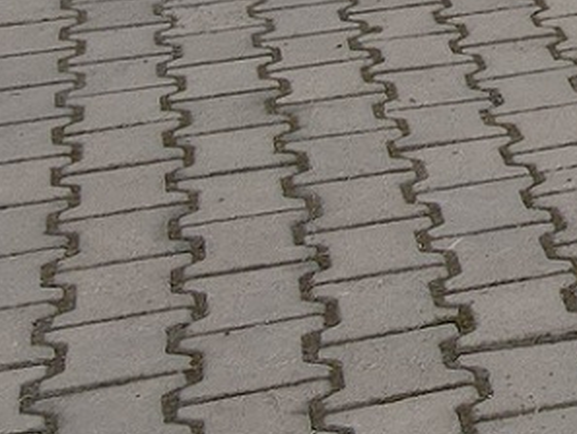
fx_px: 2435
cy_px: -849
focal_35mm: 146
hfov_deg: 11.3
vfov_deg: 8.6
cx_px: 1365
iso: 110
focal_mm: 4.5
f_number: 2.8
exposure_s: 1/350
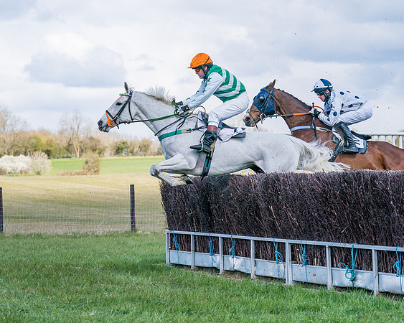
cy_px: 159
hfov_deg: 16.2
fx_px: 1417
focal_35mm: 119
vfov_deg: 13.0
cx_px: 207
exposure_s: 1/1600
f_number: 4
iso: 200
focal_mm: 90
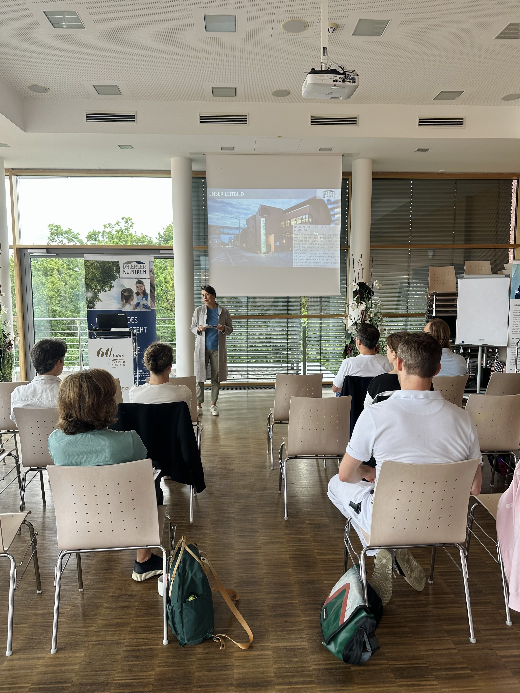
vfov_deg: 71.6
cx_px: 260
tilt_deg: -4.2
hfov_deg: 56.8
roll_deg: +0.5
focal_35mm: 24
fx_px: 481
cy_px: 346
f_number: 1.78
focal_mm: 6.86
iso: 64
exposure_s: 1/159
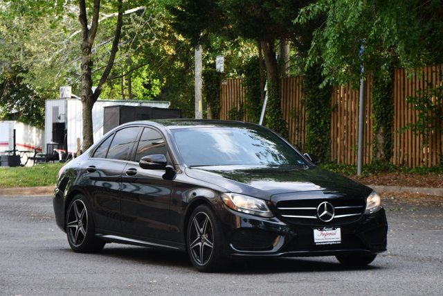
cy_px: 148
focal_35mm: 147
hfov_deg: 14.0
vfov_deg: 9.3
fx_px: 1809
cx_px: 222
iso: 220
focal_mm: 98
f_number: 5.6
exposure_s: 1/250
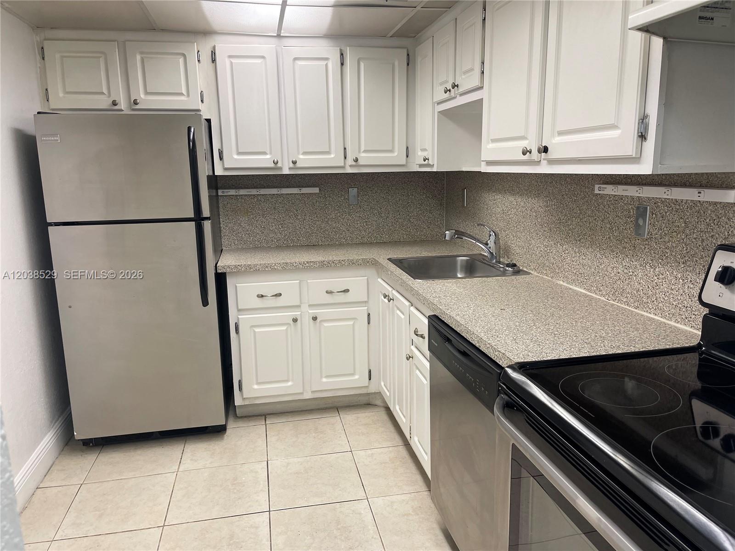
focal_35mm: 25
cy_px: 276
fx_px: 531
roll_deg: +1.3
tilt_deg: -11.7
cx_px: 368
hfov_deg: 69.4
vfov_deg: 54.9
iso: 100
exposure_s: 1/120
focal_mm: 5.1
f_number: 1.6
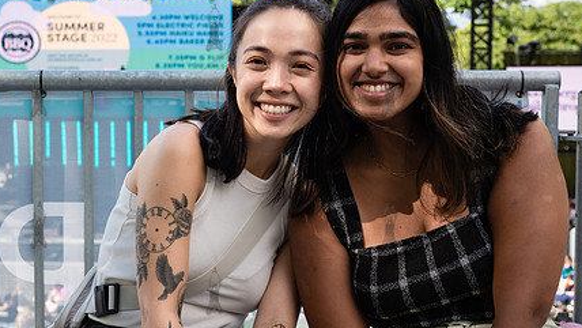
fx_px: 1250
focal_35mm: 81
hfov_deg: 26.2
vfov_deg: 14.9
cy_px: 172
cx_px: 238
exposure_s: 1/250
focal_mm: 52
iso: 200
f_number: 5.6
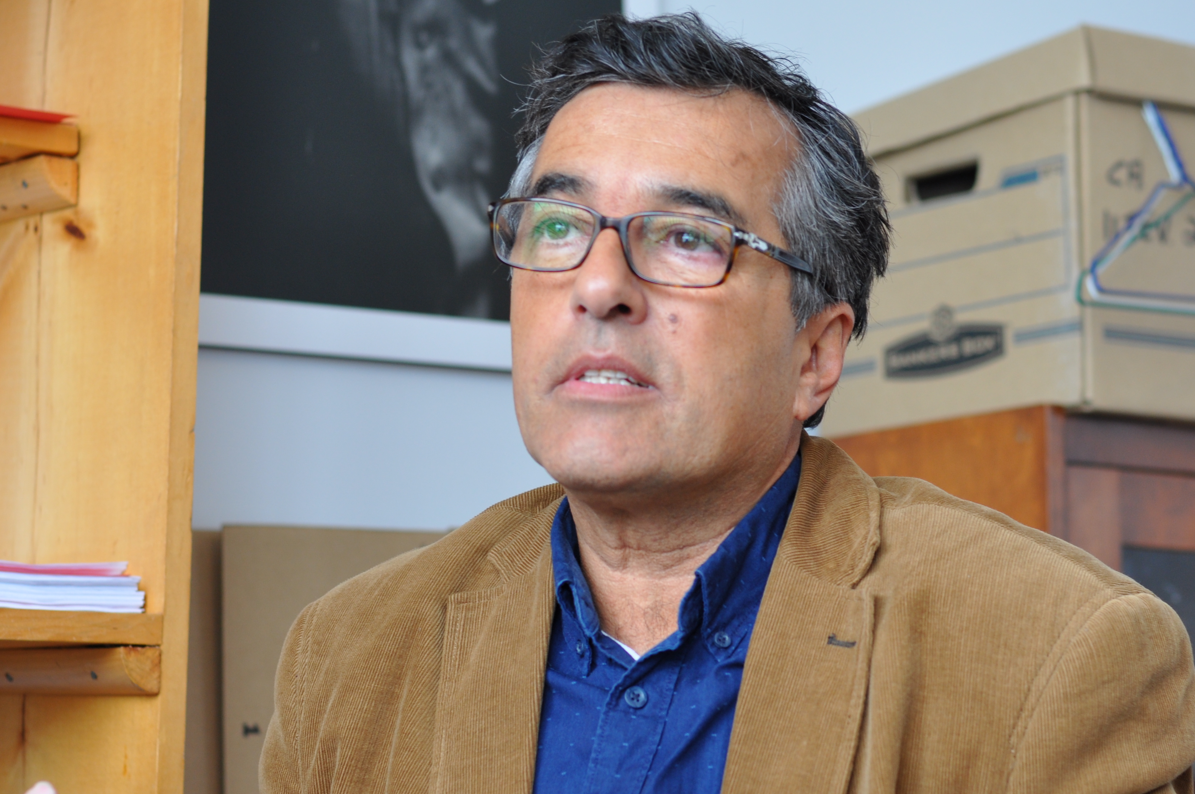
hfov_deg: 19.8
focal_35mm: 103
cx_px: 673
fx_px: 3415
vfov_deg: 13.3
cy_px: 456
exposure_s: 1/40
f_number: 3.2
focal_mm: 50
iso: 250
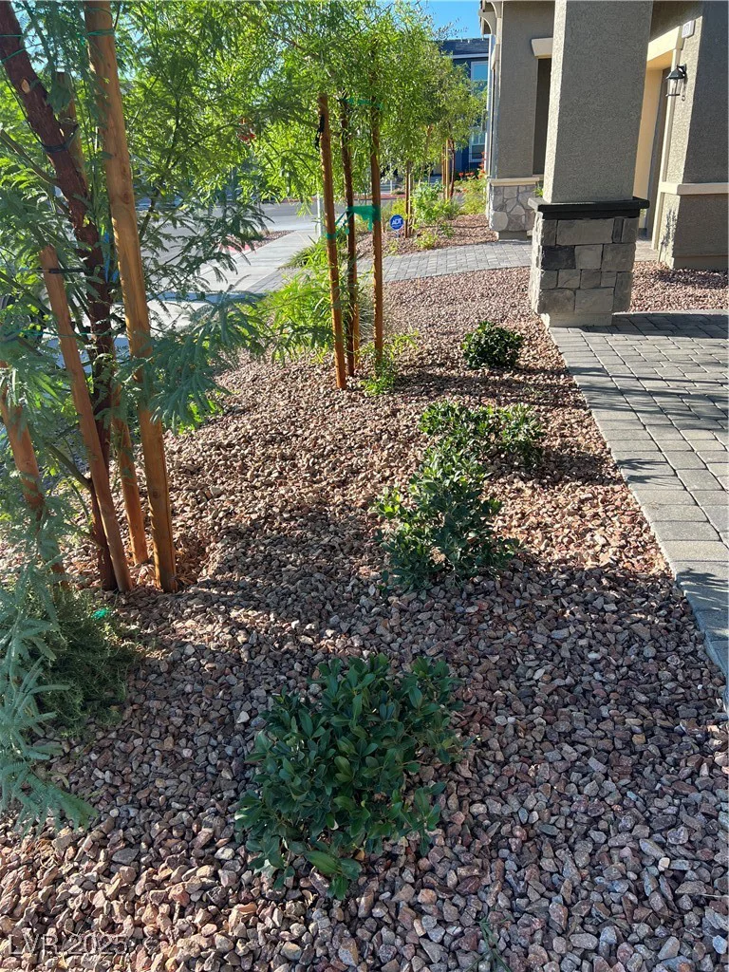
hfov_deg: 53.1
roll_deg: +0.3
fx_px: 730
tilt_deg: -23.9
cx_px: 364
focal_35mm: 26
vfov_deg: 67.3
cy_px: 486
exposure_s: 1/808
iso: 50
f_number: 1.5
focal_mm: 5.7
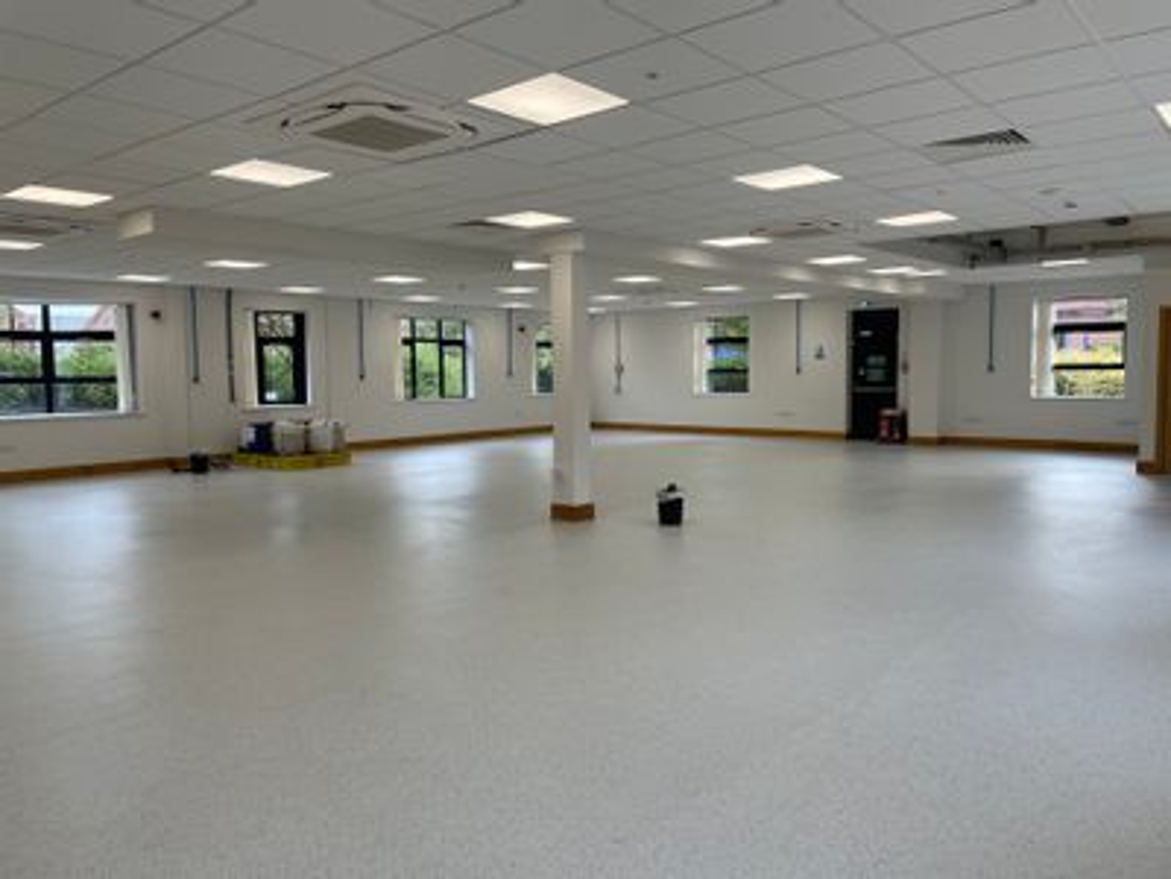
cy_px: 440
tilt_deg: -5.2
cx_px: 586
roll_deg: +1.0
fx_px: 880
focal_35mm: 26
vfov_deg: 53.1
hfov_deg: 67.3
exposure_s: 1/256
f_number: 1.6
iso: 32
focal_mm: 4.2
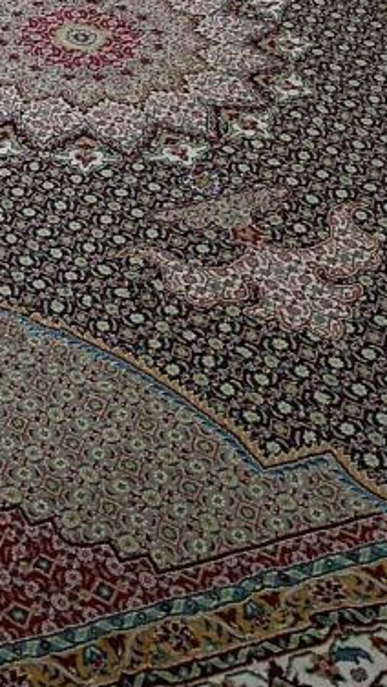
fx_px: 1457
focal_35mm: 80
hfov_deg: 14.2
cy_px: -342
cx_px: -177
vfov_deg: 22.0
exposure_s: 1/100
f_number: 1.65
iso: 931
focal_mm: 6.11
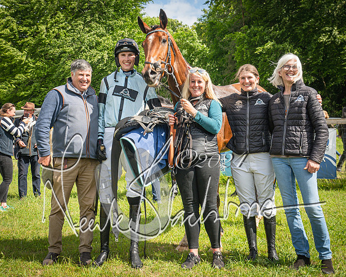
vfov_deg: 32.2
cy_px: 118
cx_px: 139
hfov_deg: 39.6
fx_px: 478
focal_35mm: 47
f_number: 5
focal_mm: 24
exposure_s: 1/400
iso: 200
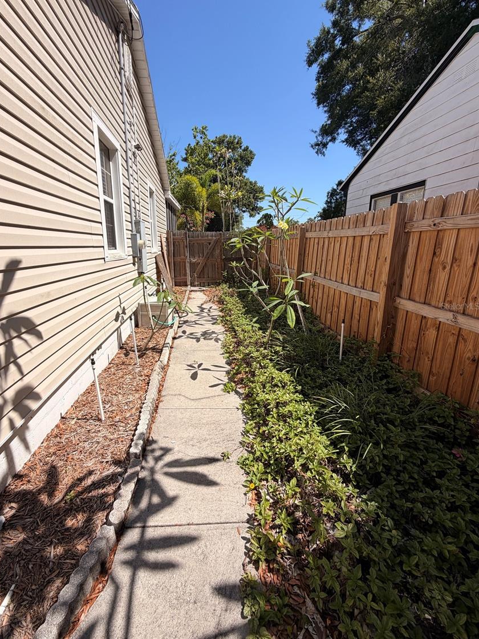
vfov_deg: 98.1
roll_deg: -0.2
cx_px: 225
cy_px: 306
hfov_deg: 81.7
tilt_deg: -12.4
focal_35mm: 15
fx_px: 277
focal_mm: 2.22
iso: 20
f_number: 2.2
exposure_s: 1/970
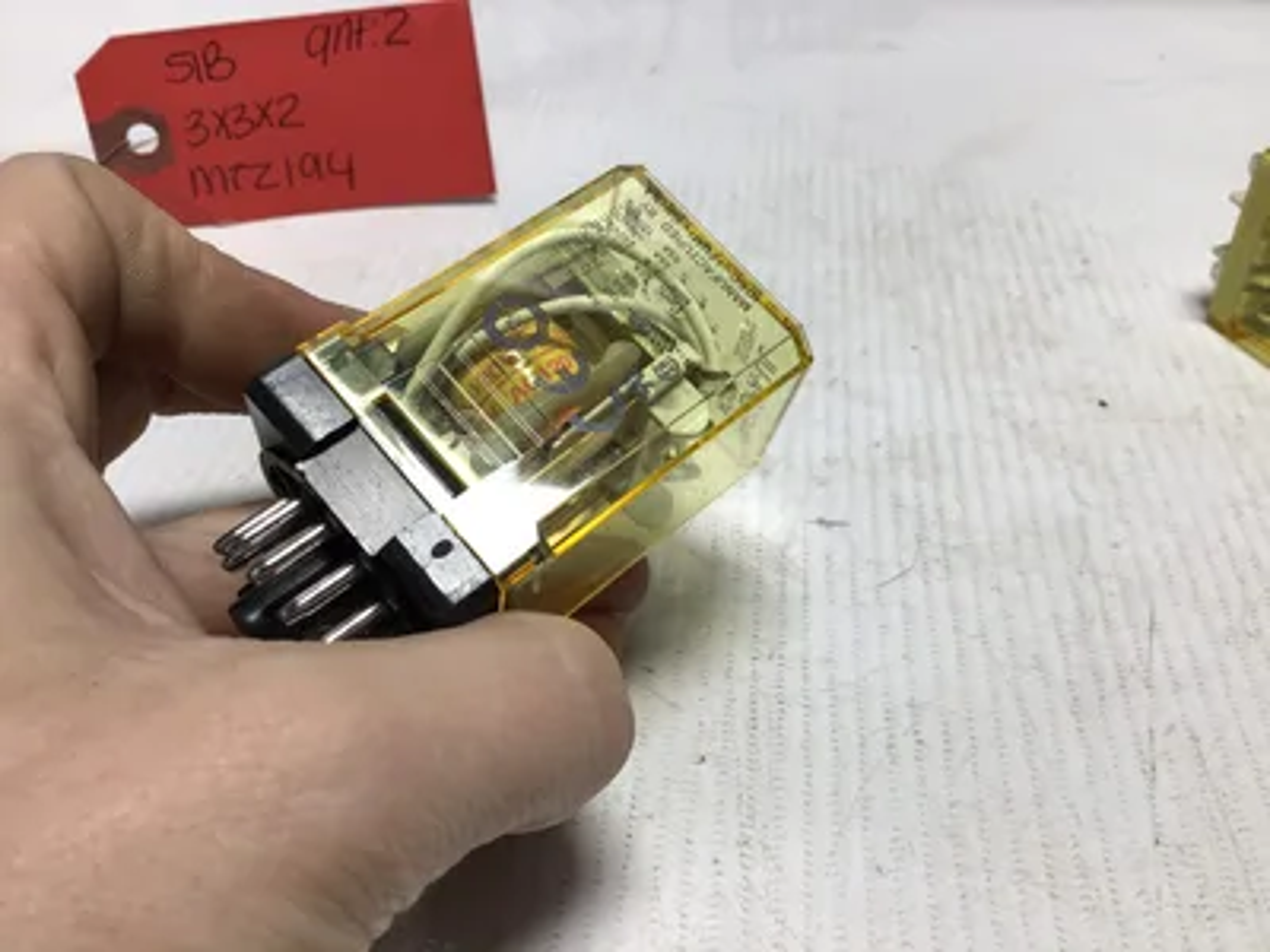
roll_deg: -0.3
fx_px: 1137
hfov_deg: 58.4
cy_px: 476
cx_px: 635
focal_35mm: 31
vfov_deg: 45.4
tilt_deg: -39.9
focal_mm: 3.3
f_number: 2.4
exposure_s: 1/120
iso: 25
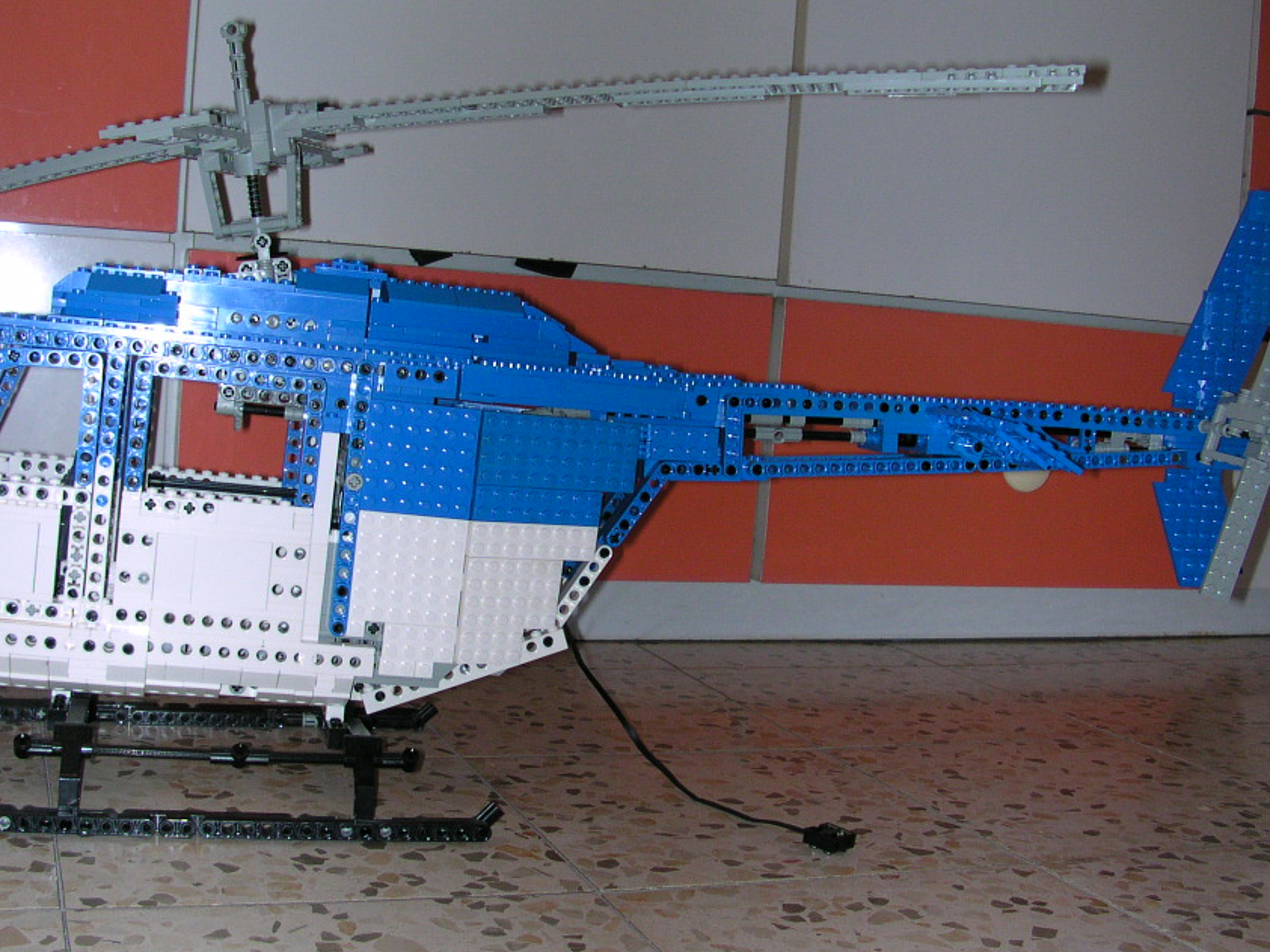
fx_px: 1651
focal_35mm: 45
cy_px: 516
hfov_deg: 42.1
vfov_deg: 32.2
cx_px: 599
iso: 100
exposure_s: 1/60
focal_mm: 5.6
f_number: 2.7
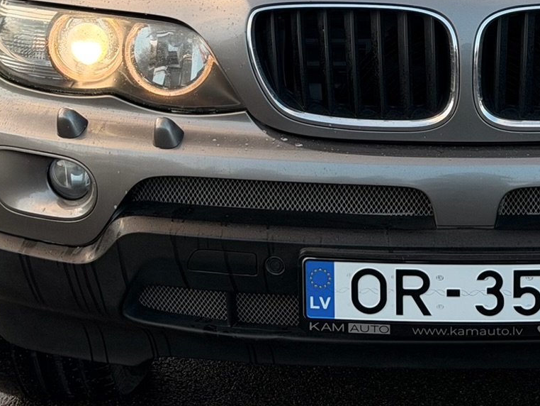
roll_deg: +1.3
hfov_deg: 15.1
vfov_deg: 11.4
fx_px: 2013
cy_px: -26
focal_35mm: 129
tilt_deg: -11.9
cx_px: 471
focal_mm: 6.76
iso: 64
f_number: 1.78
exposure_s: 1/311
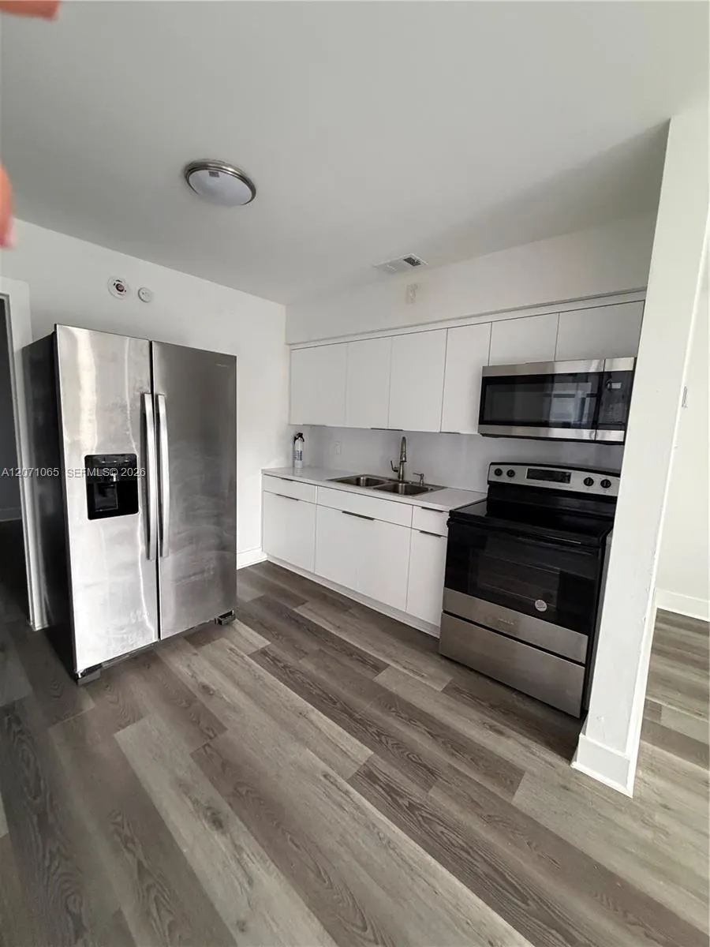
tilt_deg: -6.9
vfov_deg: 102.1
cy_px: 474
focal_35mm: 14
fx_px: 383
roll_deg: -1.7
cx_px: 355
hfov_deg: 85.7
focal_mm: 2.22
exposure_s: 1/60
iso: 500
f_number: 2.2
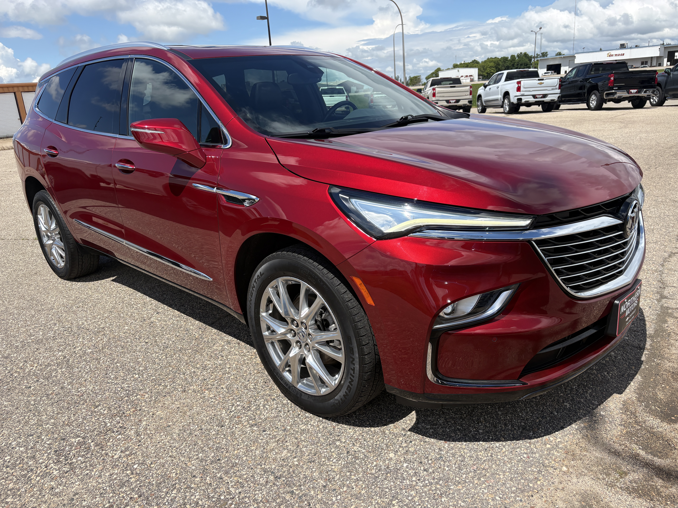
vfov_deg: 53.1
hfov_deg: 67.3
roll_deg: +5.9
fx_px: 509
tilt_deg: -18.0
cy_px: 254
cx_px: 339
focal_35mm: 26
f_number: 1.6
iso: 50
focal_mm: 5.96
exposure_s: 1/3831
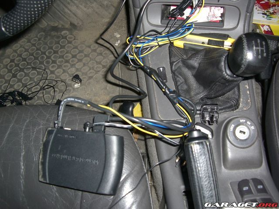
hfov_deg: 49.0
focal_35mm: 38
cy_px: 104
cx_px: 140
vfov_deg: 37.7
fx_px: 306
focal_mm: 7.9
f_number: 2.8
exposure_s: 1/60
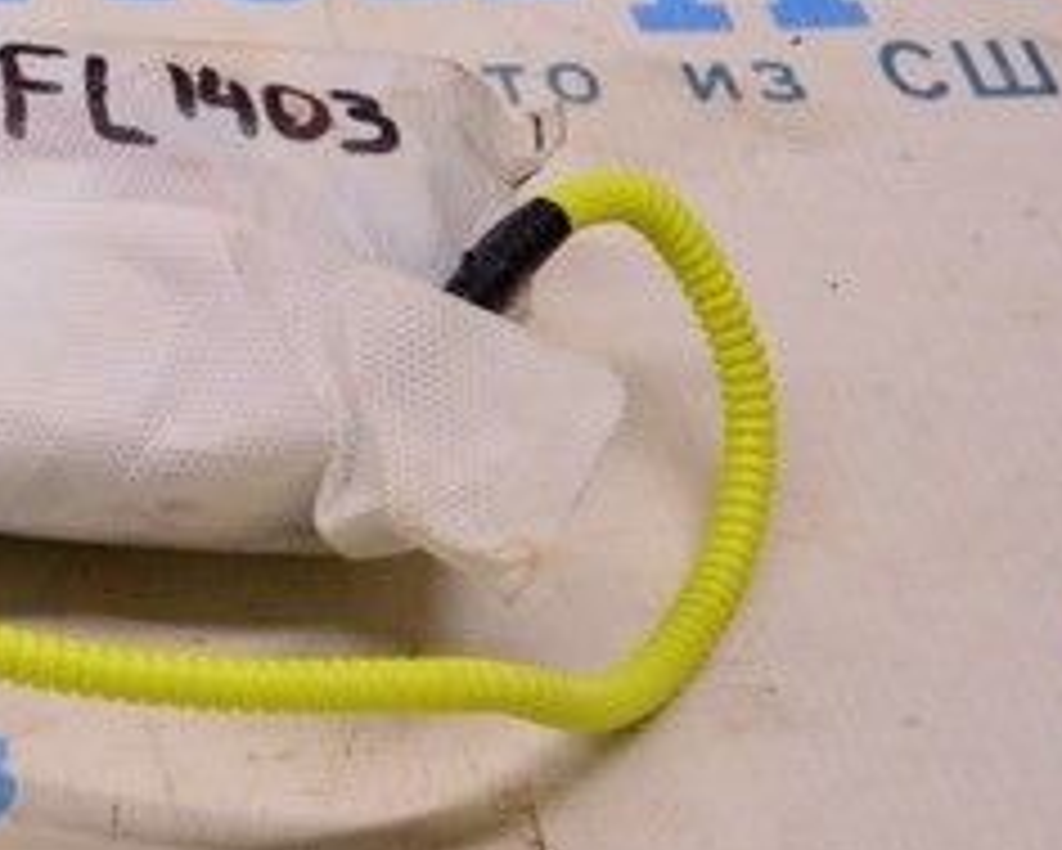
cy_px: 250
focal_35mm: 110
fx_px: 3459
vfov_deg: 14.0
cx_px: -904
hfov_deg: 15.0
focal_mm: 18
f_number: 4
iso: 1600
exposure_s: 1/400
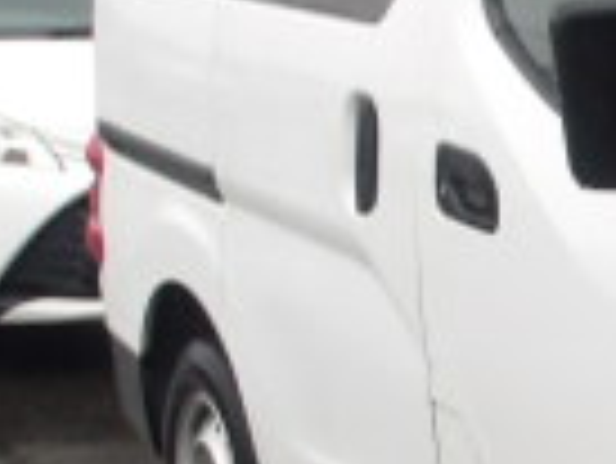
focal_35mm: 126
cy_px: 478
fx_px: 2244
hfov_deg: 13.3
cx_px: 1250
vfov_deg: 11.6
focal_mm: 4.9
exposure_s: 1/60
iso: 348
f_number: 10.4
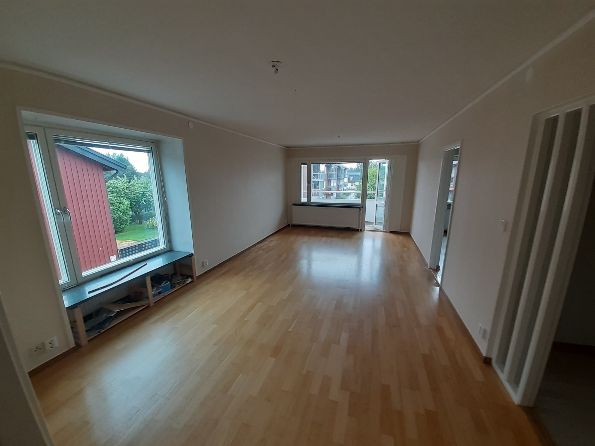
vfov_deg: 89.9
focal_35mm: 13
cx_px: 298
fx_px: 223
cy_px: 223
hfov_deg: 106.2
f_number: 2.2
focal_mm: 1.13
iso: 80
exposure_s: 1/40
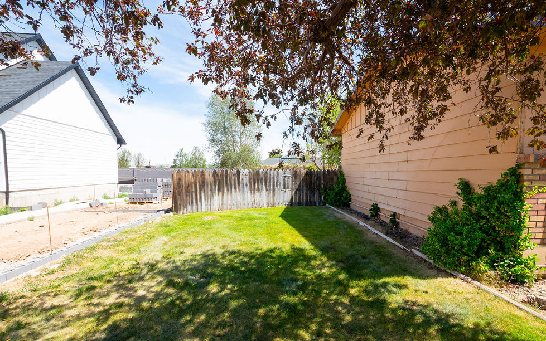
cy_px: 189
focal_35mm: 16
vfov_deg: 71.1
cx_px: 284
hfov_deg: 97.8
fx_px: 238
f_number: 7.1
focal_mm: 10
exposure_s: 1/160
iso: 100
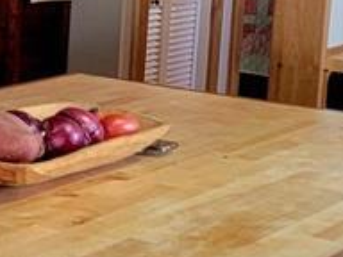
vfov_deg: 11.5
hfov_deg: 13.7
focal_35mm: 128
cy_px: 12
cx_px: -274
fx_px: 1268
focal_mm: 6.7
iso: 250
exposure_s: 1/120
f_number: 1.8
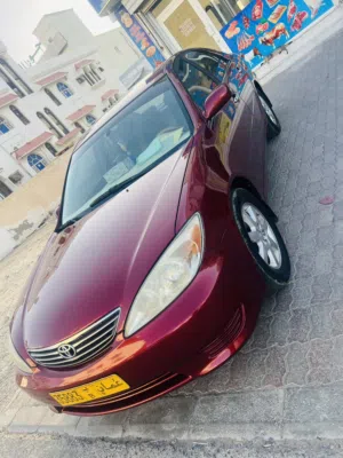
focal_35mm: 26
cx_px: 172
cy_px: 229
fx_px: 344
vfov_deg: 67.3
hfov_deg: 53.1
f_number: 1.5
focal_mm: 5.7
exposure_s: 1/490
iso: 50
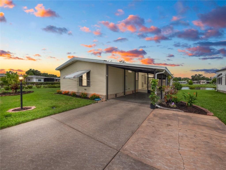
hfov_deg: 102.1
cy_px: 85
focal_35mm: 14
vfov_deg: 85.7
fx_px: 91
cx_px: 113
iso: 250
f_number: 13
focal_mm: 7
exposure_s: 1/250
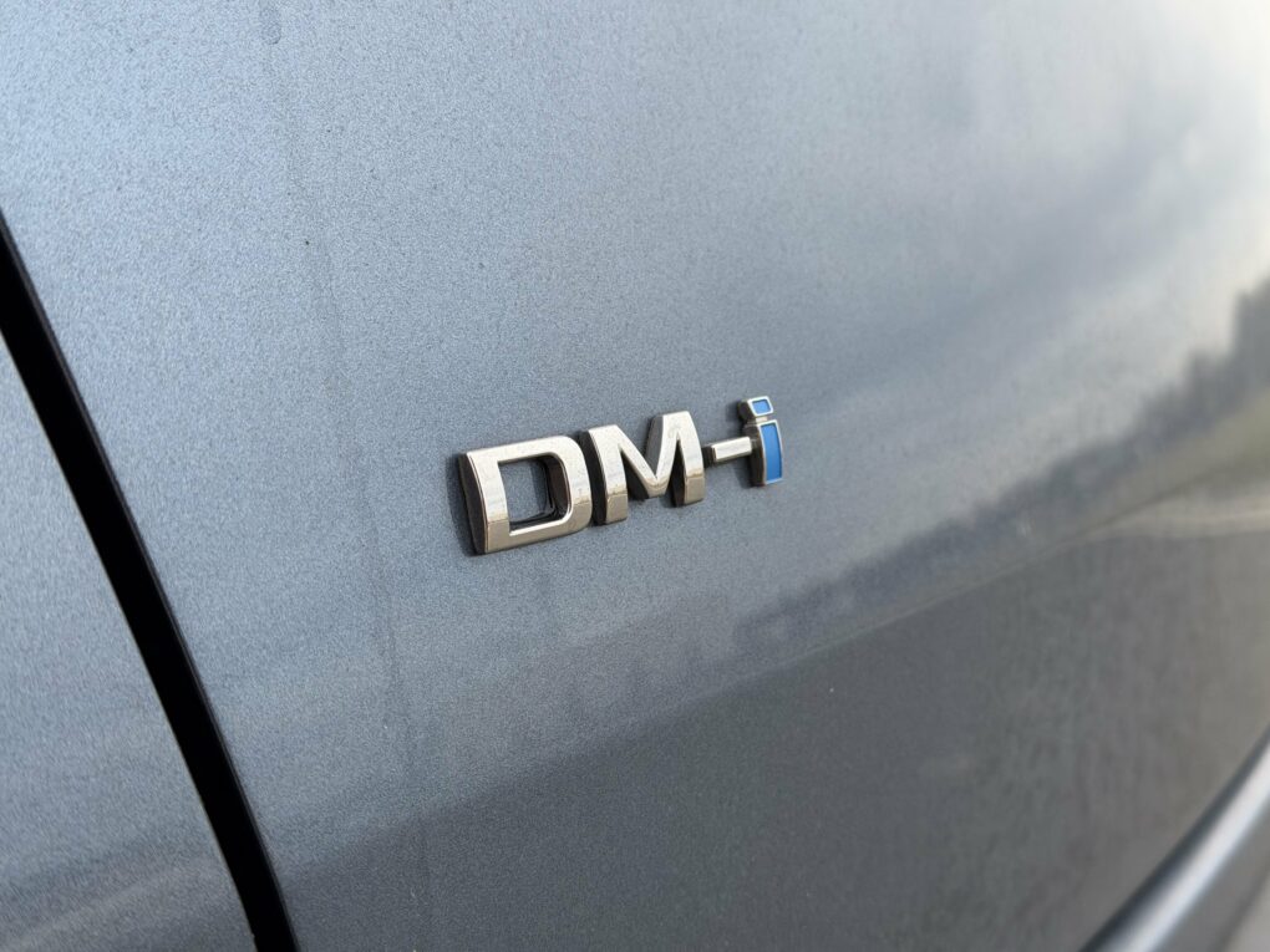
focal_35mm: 48
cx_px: 635
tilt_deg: -8.9
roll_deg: -2.2
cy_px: 476
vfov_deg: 30.3
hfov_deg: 39.7
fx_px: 1761
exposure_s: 1/107
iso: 100
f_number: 1.78
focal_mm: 6.76
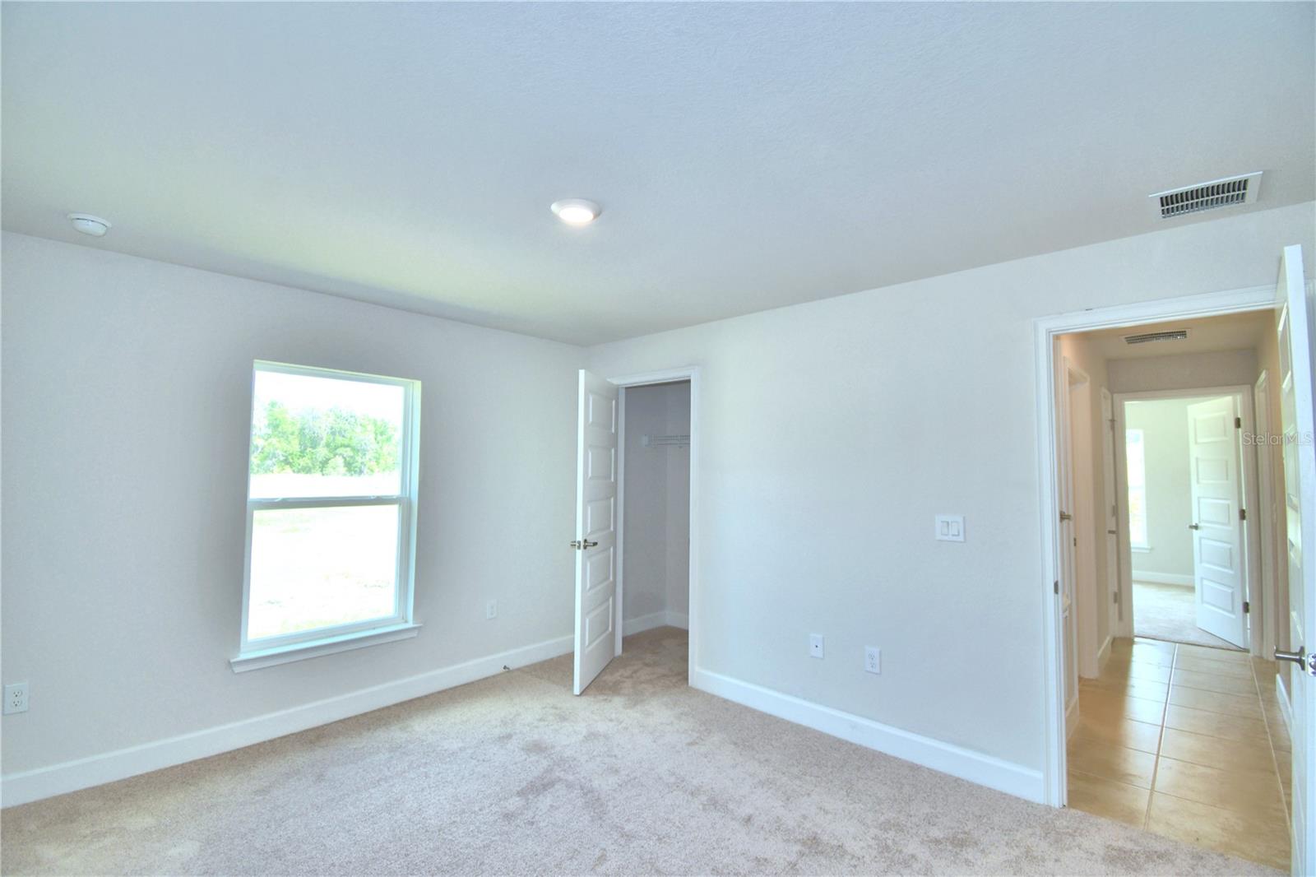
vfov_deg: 77.3
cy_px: 438
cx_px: 658
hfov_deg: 100.4
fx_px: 548
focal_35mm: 15
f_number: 4.5
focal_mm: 10
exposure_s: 1/60
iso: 100
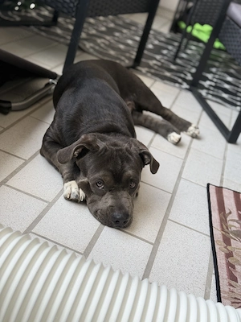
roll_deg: -18.8
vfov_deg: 39.7
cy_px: 161
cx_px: 120
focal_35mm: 48
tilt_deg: -26.8
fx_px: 446
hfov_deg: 30.3
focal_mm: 6.76
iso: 80
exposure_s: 1/270
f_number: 1.78
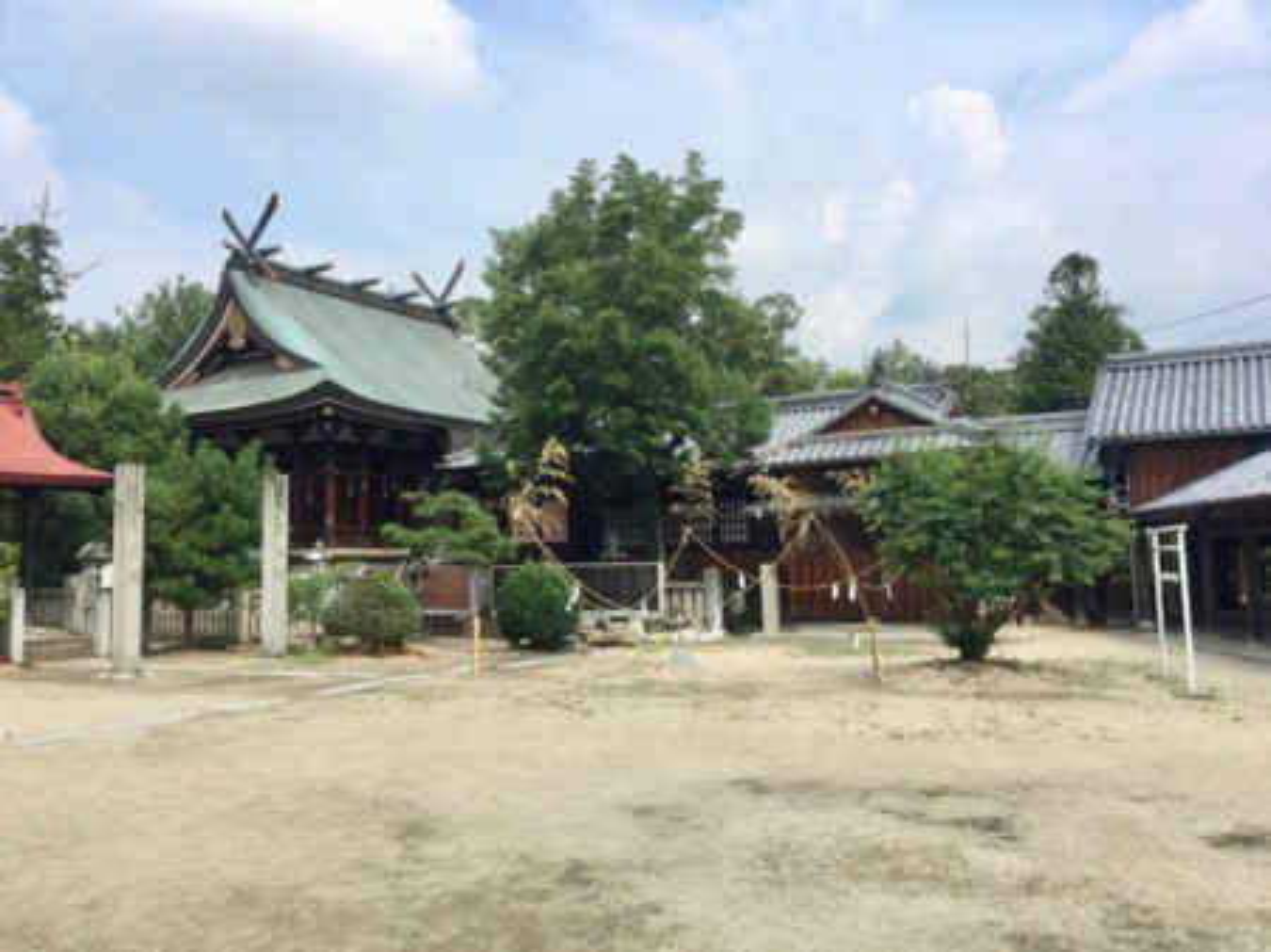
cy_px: 476
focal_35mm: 29
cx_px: 636
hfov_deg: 61.7
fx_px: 1064
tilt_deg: +5.3
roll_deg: +0.5
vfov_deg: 48.2
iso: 32
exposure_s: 1/1412
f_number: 2.2
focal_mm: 4.15
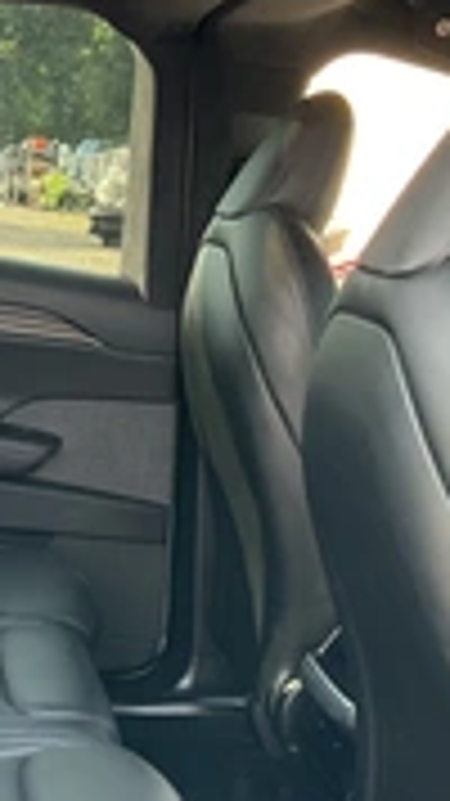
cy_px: 670
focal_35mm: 71
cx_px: -36
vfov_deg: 28.9
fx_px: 1508
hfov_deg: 16.5
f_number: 1.8
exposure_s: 1/122
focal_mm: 3
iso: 64
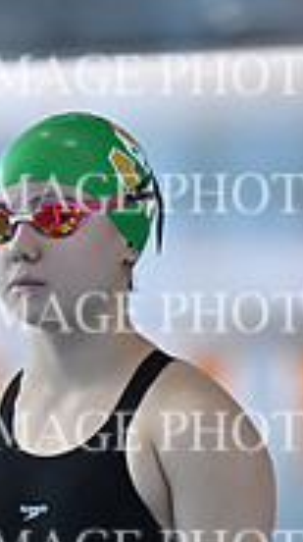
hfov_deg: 1.2
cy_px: 490
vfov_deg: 2.2
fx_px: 14236
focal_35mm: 993
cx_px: 144
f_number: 2.8
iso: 1250
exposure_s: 1/1600
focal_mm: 200
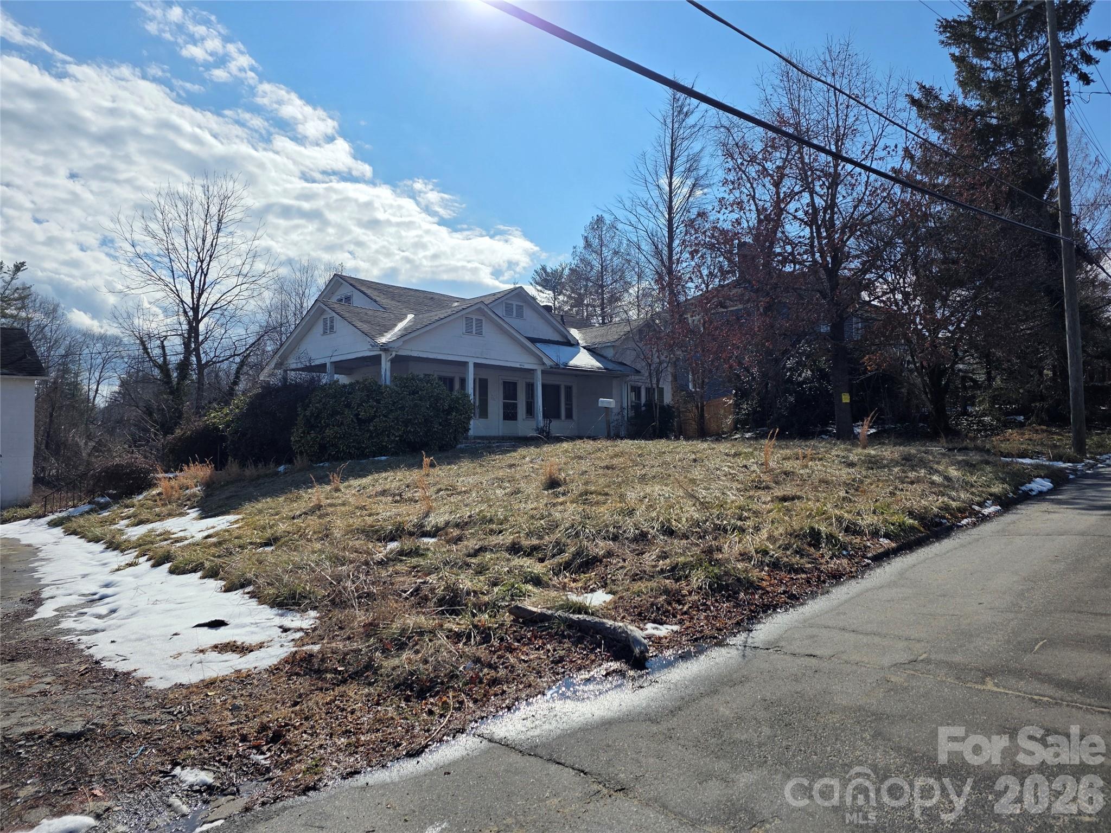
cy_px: 416
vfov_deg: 58.9
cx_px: 556
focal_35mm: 23
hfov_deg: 73.9
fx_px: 738
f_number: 1.7
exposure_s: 1/7944
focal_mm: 6.3
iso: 40
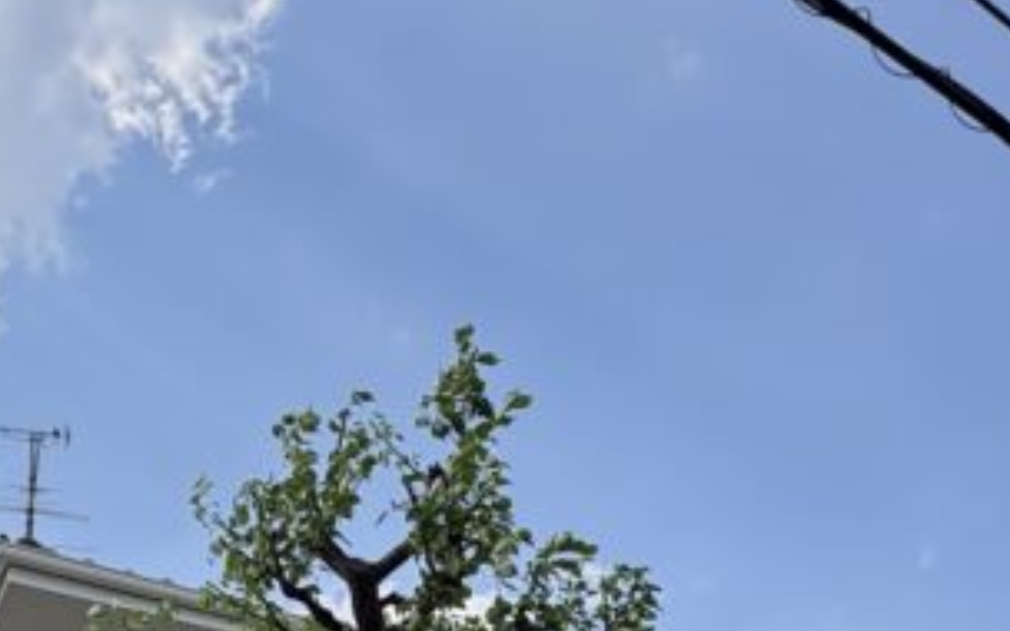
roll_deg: +3.7
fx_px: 1376
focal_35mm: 50
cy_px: 930
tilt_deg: +24.5
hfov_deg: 39.6
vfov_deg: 21.8
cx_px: 302
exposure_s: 1/1709
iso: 64
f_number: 2.2
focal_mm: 2.22
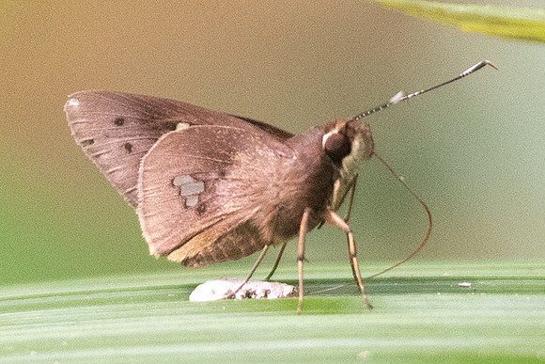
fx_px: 16262
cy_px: 143
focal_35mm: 1074
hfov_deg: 1.9
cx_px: 205
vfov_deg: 1.3
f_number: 3.2
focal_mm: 150
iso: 2500
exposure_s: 1/3200
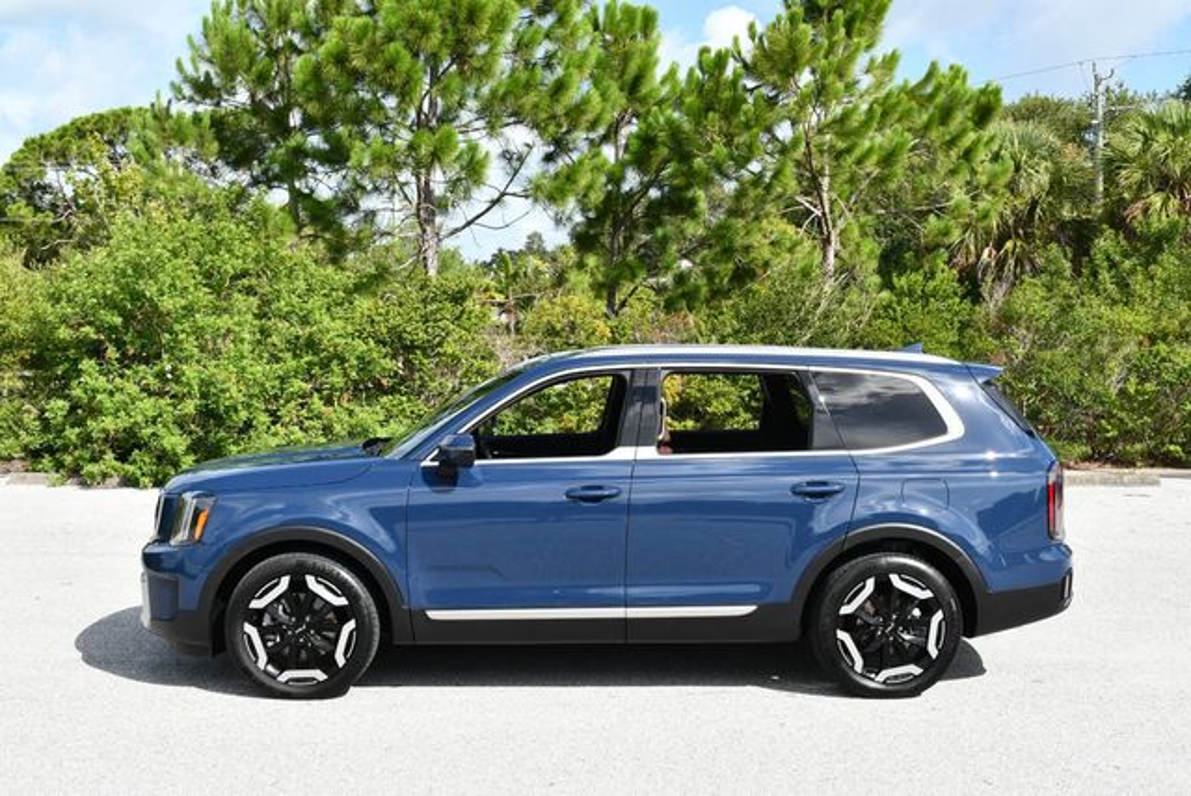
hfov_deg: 44.5
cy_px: 398
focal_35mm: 44
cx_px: 596
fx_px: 1457
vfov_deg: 30.6
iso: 160
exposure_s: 1/250
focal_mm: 22
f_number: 8
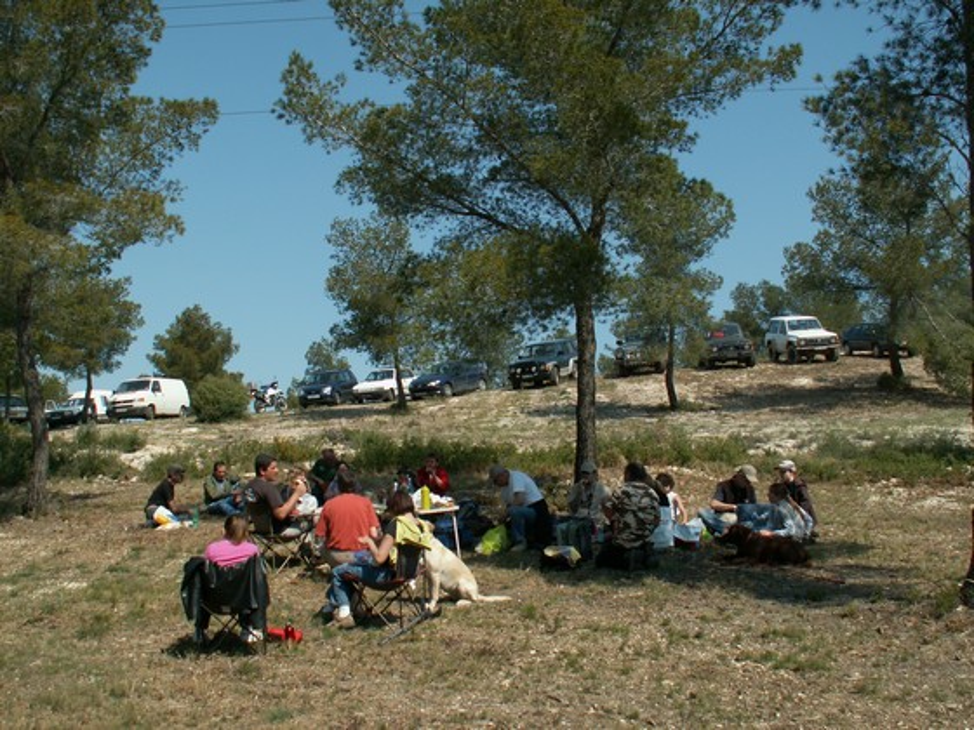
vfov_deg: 40.7
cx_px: 487
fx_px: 985
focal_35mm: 35
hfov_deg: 52.6
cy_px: 365
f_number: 4
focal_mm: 5.86
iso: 50
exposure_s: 1/400
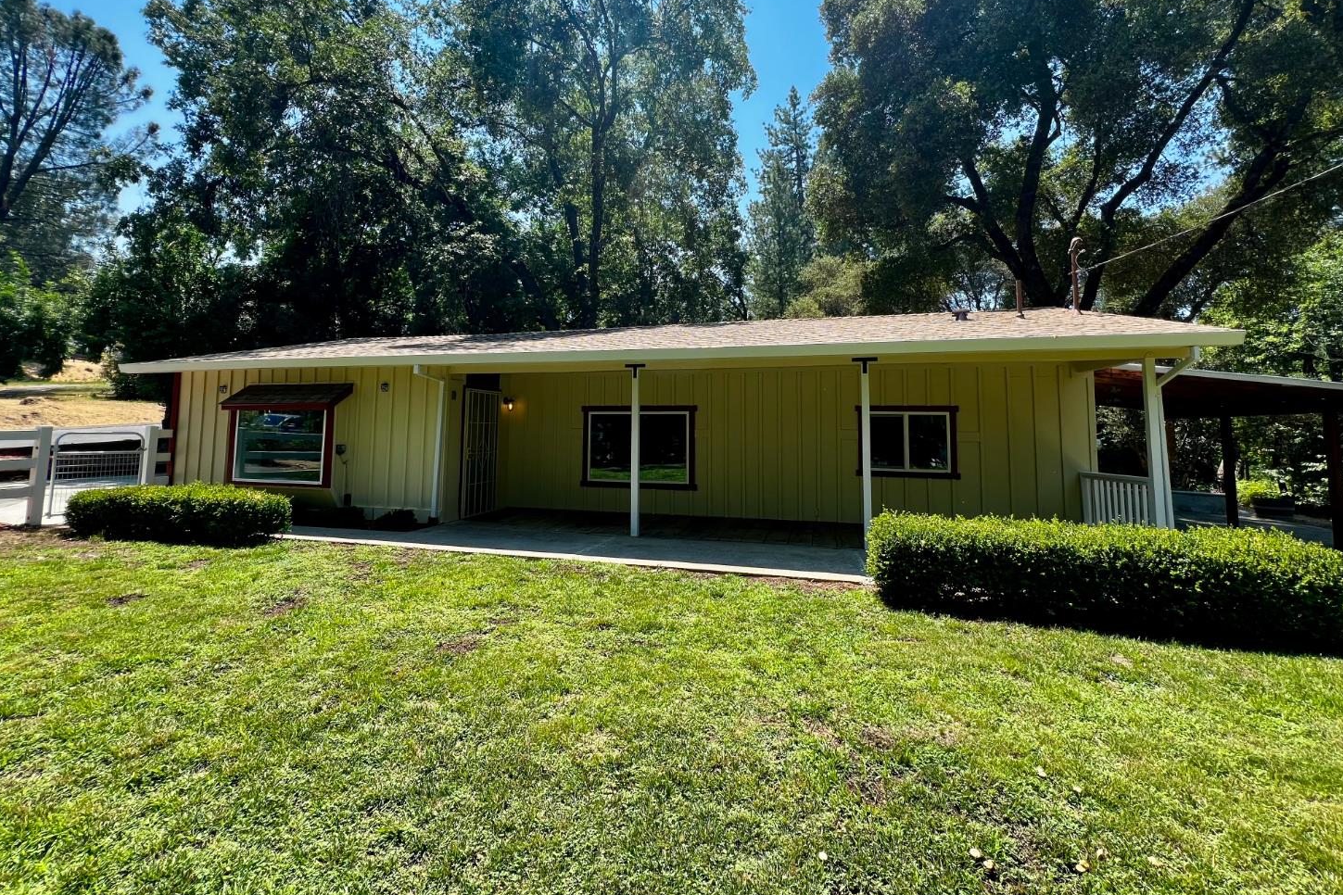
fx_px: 522
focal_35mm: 14
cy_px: 389
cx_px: 678
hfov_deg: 104.3
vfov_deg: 80.8
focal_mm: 1.57
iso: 32
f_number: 1.8
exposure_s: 1/442
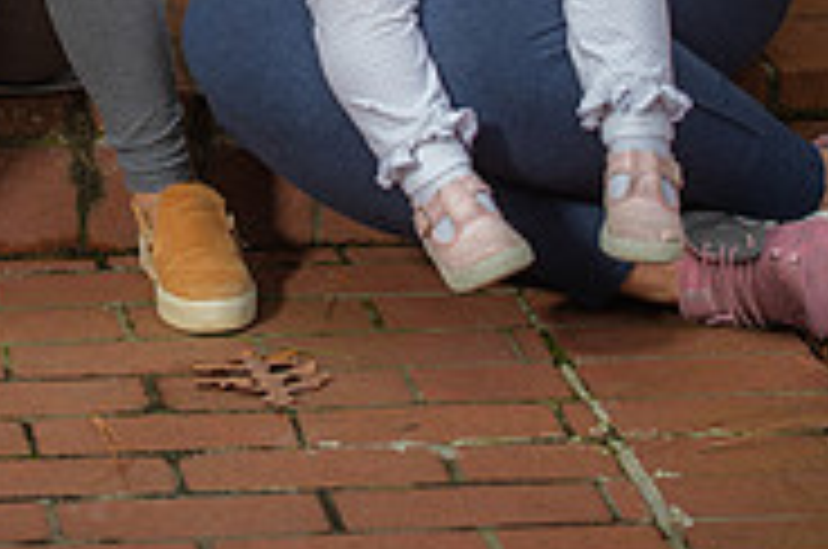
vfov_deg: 5.7
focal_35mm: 237
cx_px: 198
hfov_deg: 8.7
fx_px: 5441
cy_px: -252
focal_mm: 75
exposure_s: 1/250
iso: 200
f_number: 5
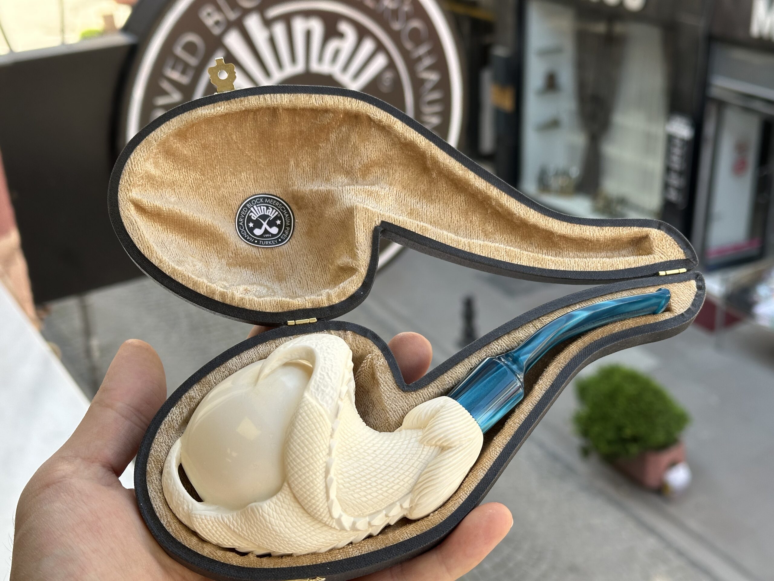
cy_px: 290
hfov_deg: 39.7
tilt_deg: -25.4
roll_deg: +2.0
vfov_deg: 30.3
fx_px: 1073
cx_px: 387
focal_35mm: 48
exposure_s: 1/439
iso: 64
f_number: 1.78
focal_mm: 6.86
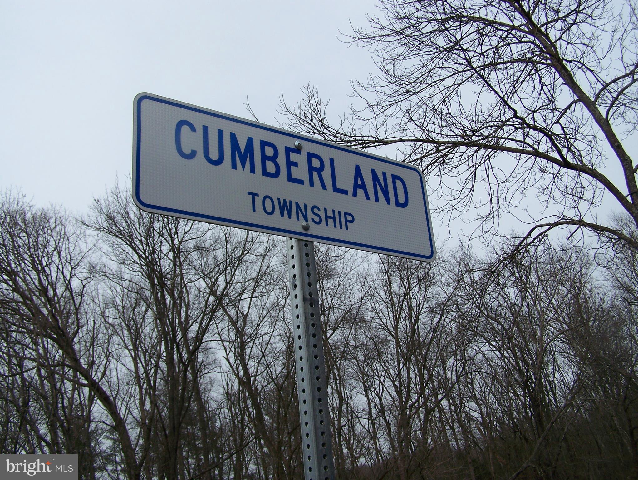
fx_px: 701
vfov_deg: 37.8
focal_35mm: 38
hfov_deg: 48.9
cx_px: 319
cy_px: 240
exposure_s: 1/640
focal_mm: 6.3
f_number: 4
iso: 80
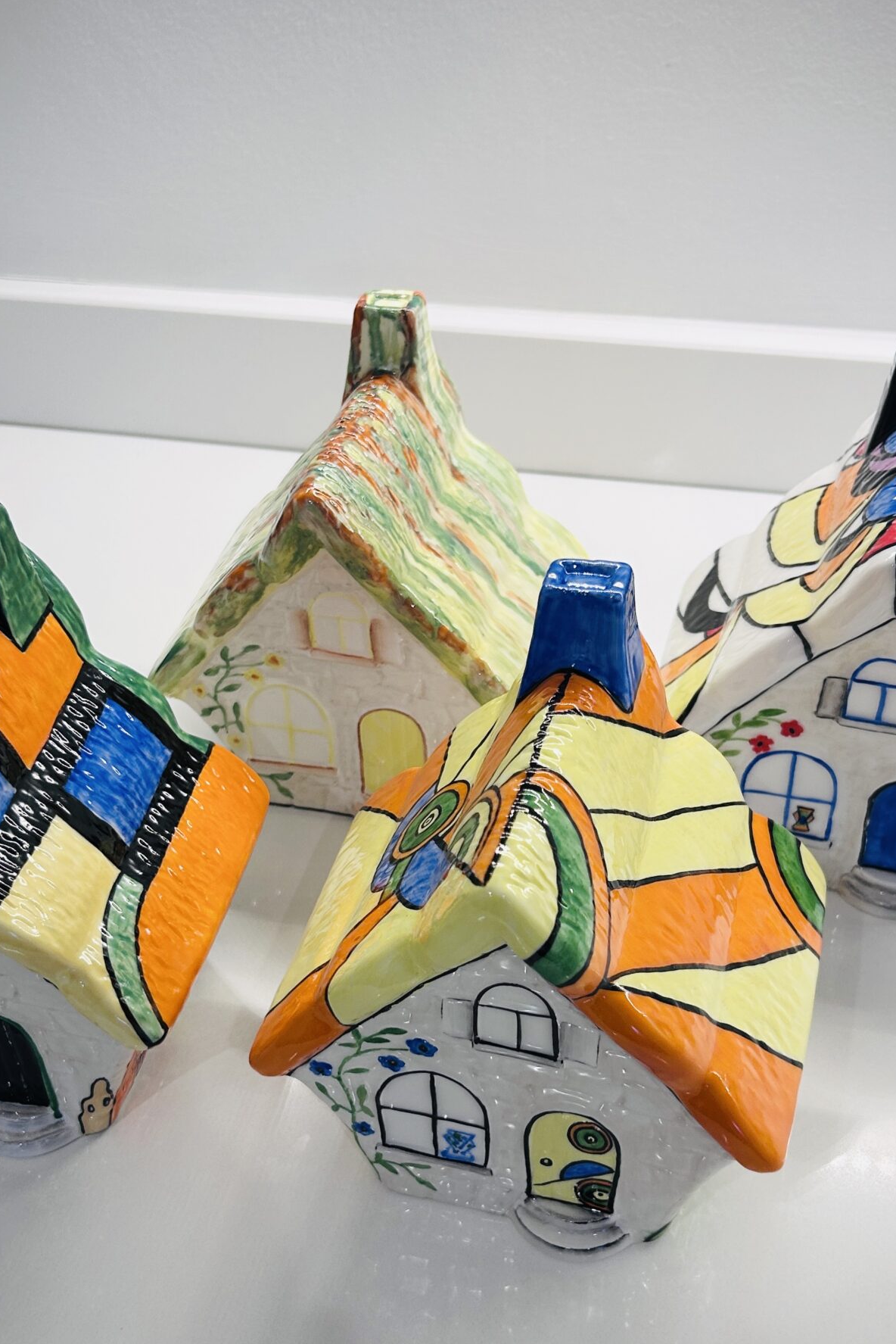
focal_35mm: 39
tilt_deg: -41.7
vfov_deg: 49.5
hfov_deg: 34.2
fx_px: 1455
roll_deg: +2.8
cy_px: 744
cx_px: 417
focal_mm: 5.7
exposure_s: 1/100
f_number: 1.5
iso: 64
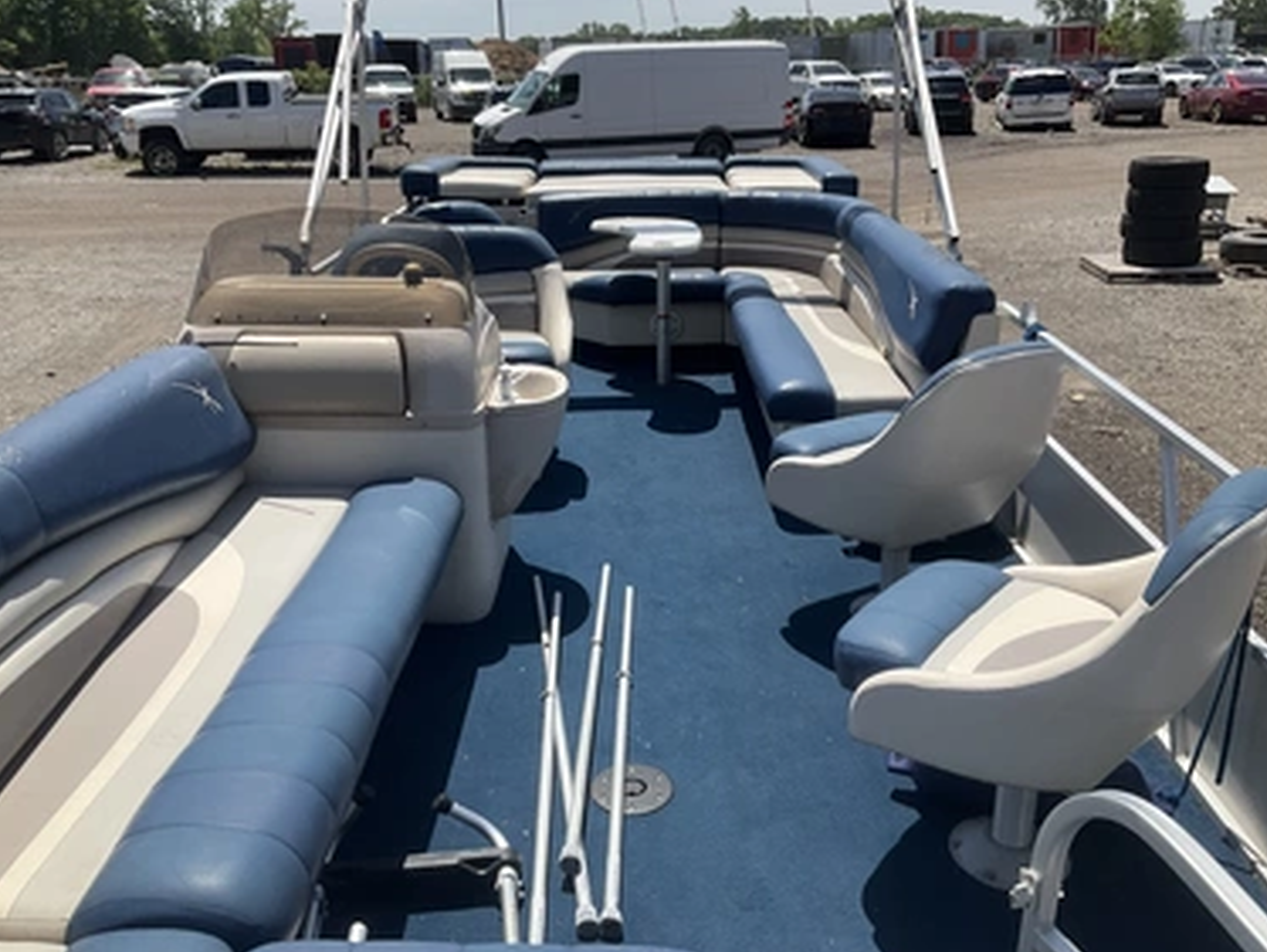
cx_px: 637
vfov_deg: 45.5
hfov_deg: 58.3
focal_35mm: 31
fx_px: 1135
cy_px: 474
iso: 25
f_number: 1.8
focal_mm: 3
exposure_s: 1/1730
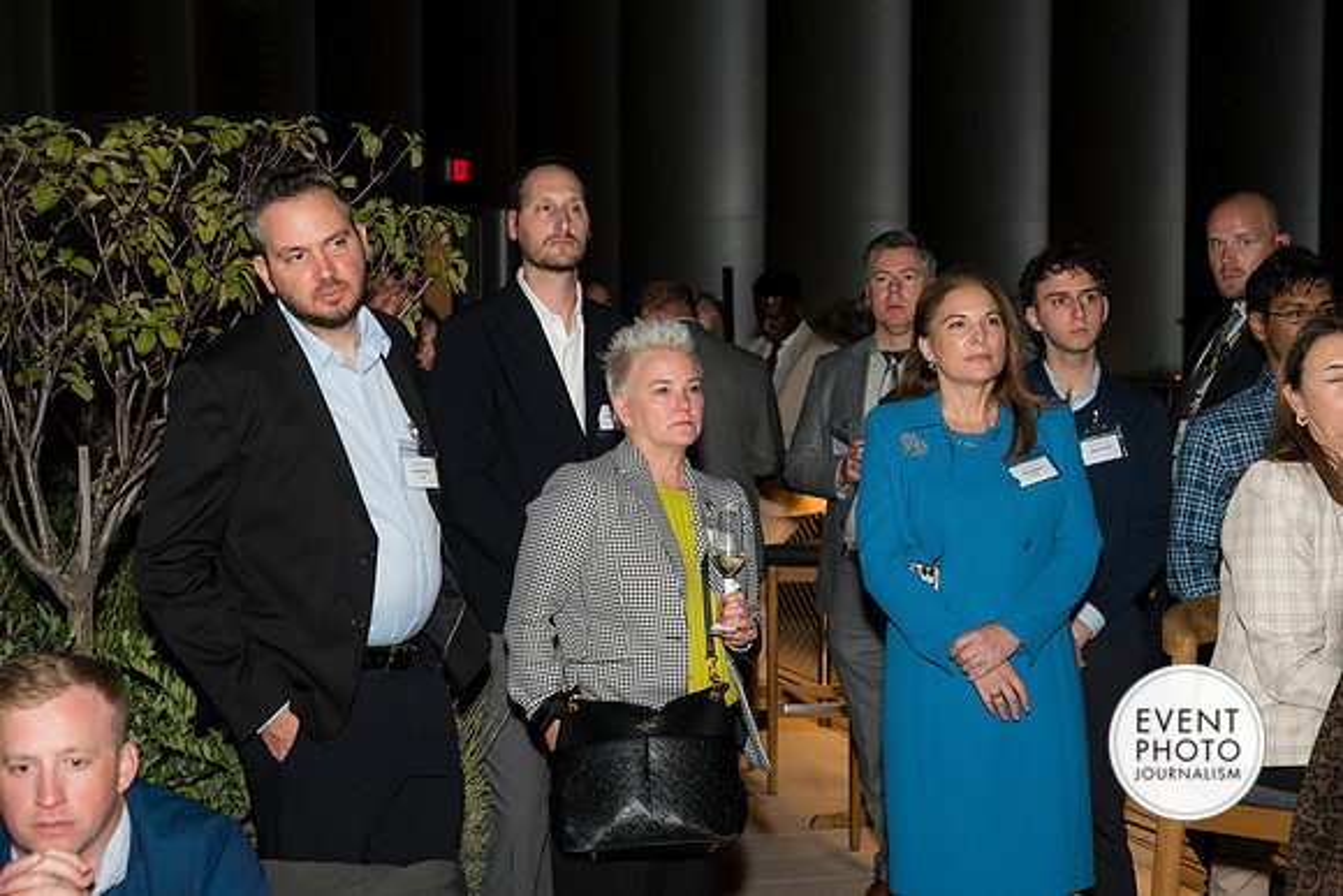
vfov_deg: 19.5
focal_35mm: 70
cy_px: 448
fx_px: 2612
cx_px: 672
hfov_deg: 28.8
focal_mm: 70
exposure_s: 1/125
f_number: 5.6
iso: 1250
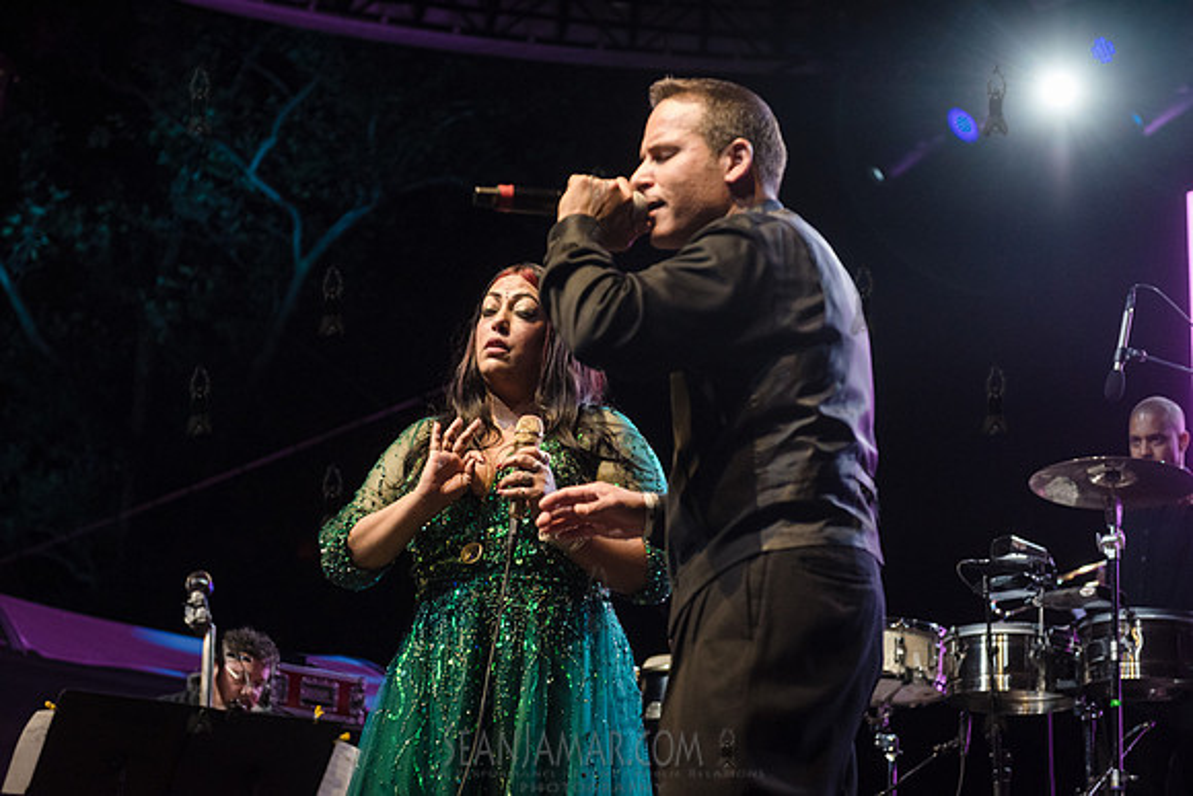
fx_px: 2320
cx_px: 596
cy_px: 398
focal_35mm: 70
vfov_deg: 19.5
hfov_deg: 28.8
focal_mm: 70
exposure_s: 1/1000
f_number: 4
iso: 2500
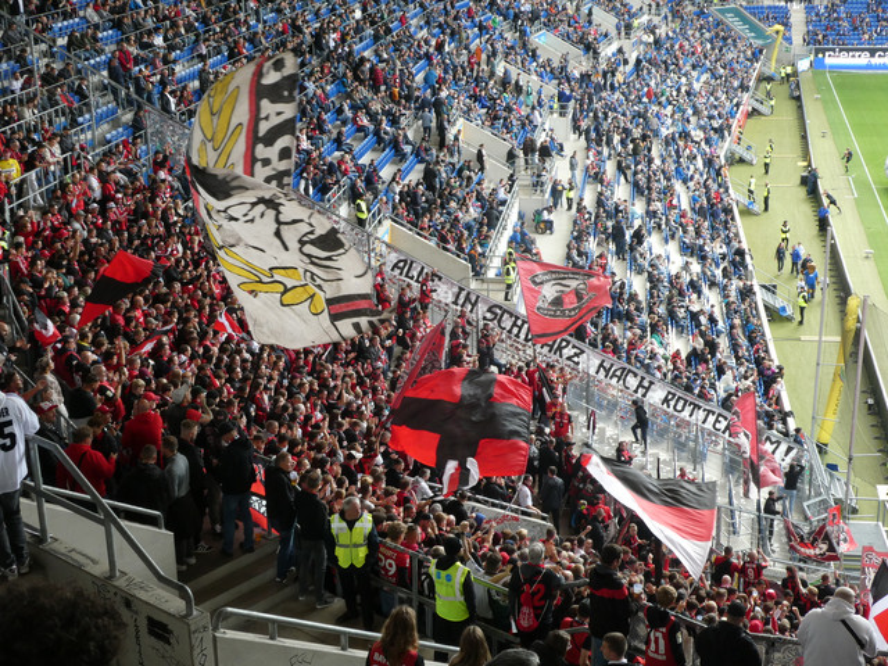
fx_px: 1283
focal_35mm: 50
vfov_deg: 29.1
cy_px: 333
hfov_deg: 38.2
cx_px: 444
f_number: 4.1
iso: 200
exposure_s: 1/125
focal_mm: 9
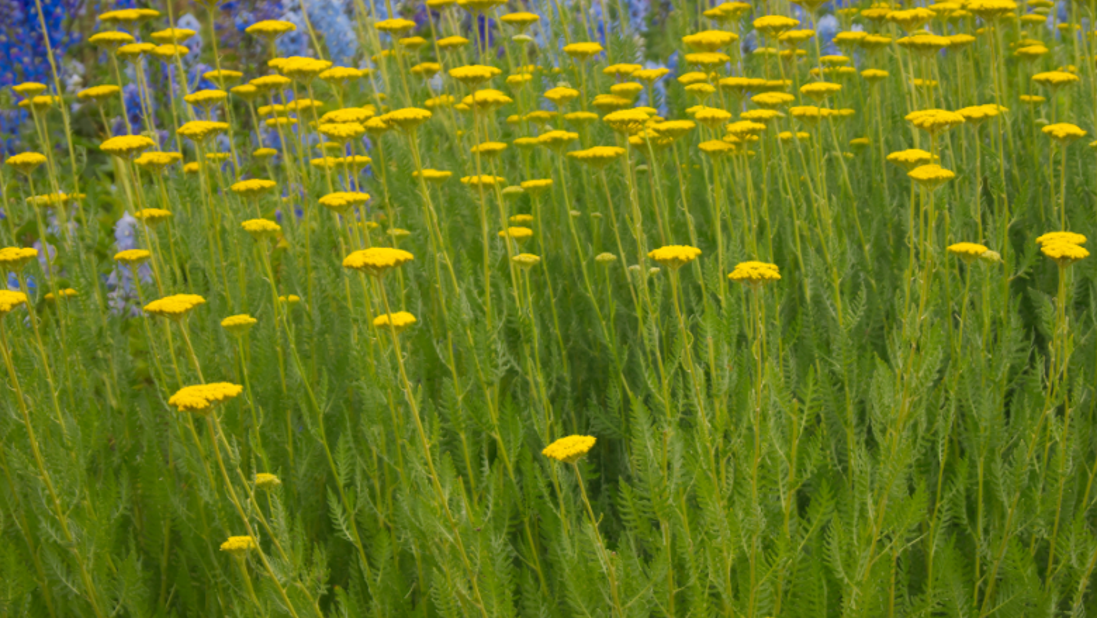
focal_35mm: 109
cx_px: 650
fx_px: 3165
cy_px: 398
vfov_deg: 11.1
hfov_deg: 19.6
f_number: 5.6
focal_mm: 45
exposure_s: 1/200
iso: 100
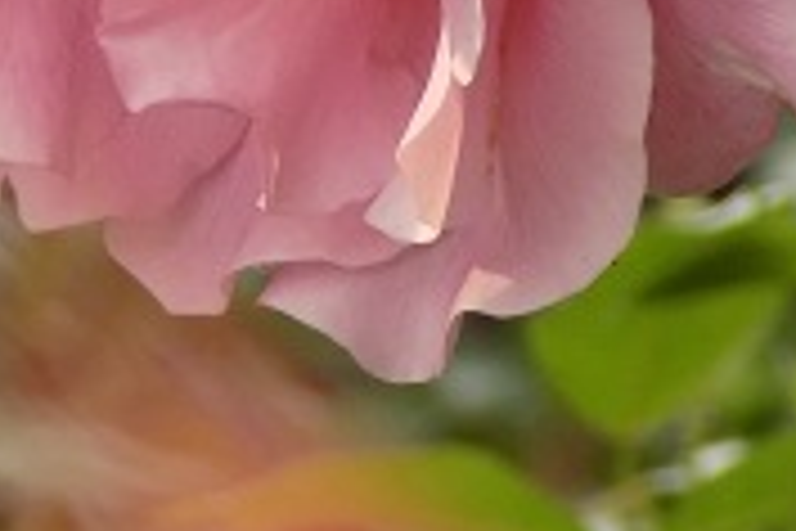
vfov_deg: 1.5
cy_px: -90
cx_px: -4
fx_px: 19810
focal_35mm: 896
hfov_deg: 2.3
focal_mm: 56.4
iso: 200
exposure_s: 1/60
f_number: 5.9
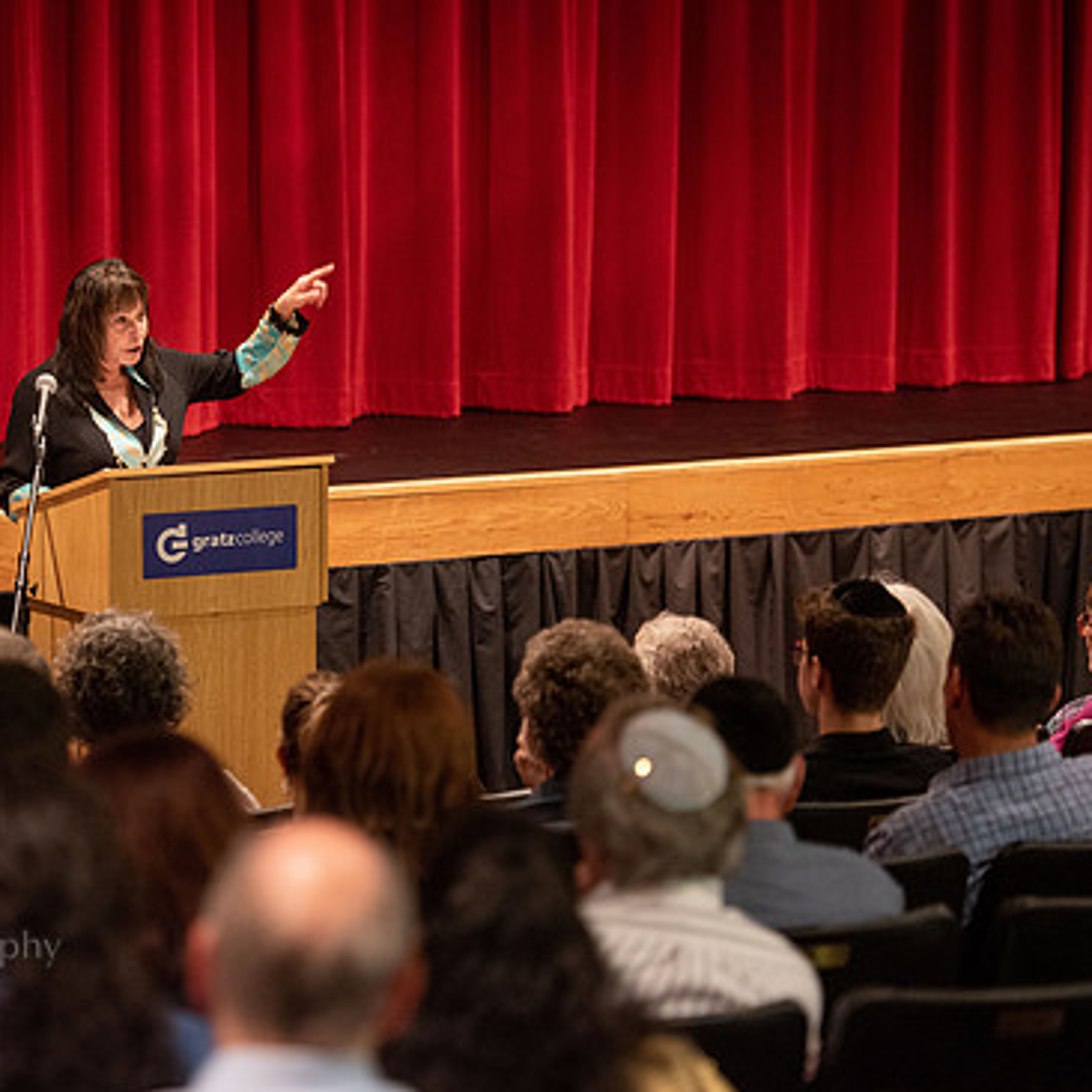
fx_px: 5389
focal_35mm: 151
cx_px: 301
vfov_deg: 11.6
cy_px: 553
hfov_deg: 11.5
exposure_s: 1/80
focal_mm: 112
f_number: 2.8
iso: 2500
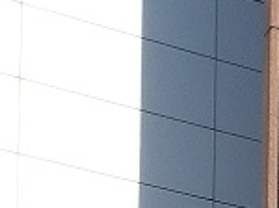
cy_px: 795
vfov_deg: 6.1
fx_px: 1674
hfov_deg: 8.6
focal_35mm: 208
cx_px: 699
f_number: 1.9
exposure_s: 1/835
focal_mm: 3.6
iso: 40
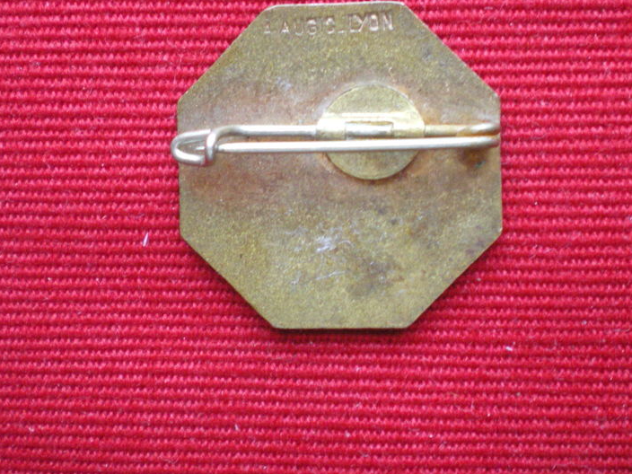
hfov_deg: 35.5
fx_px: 986
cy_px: 183
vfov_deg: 27.0
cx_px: 331
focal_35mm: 54
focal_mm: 6.3
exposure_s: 1/20
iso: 400
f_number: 3.1
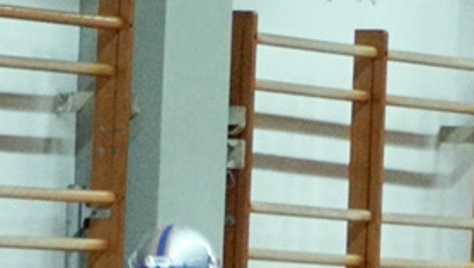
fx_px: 5963
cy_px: 551
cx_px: 408
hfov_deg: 4.5
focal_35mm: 474
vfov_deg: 2.6
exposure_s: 1/200
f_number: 4
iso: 3200
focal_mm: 70
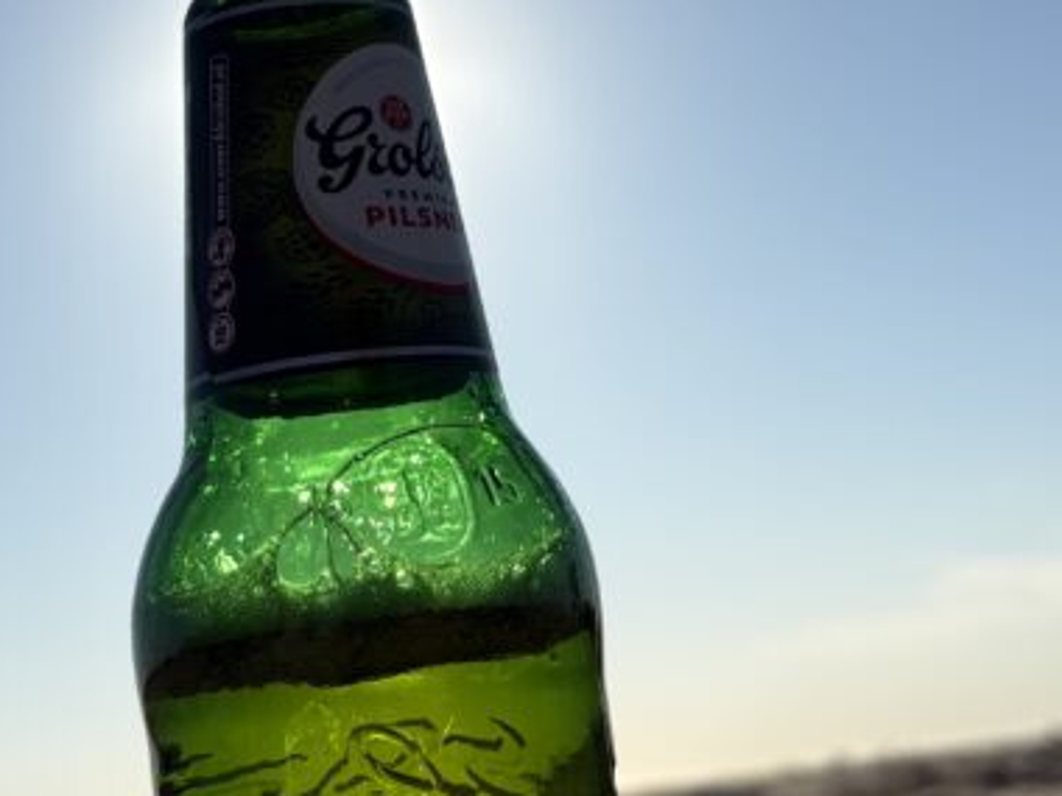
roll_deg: +8.8
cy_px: 215
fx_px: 2148
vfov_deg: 20.9
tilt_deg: +13.6
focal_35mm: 70
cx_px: 486
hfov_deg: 27.8
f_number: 1.6
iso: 40
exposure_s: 1/10101
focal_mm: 5.96
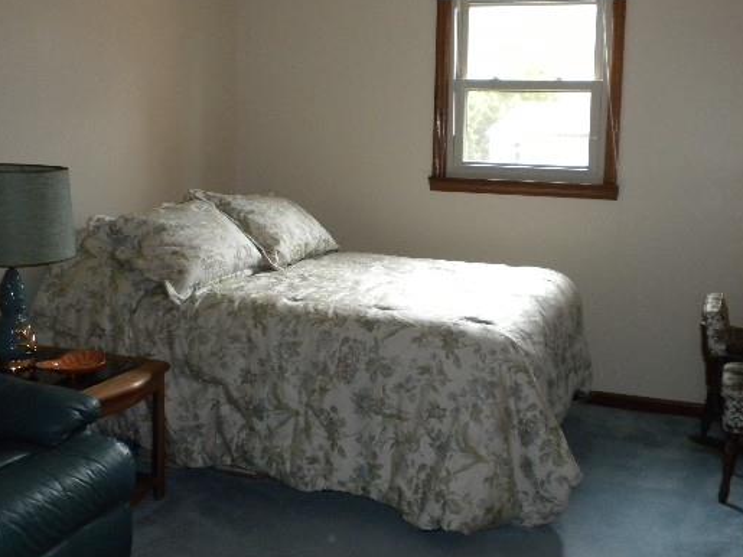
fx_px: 987
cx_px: 407
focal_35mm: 46
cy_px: 247
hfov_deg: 41.2
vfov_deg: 31.5
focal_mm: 6.6
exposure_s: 1/30
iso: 400
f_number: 3.5
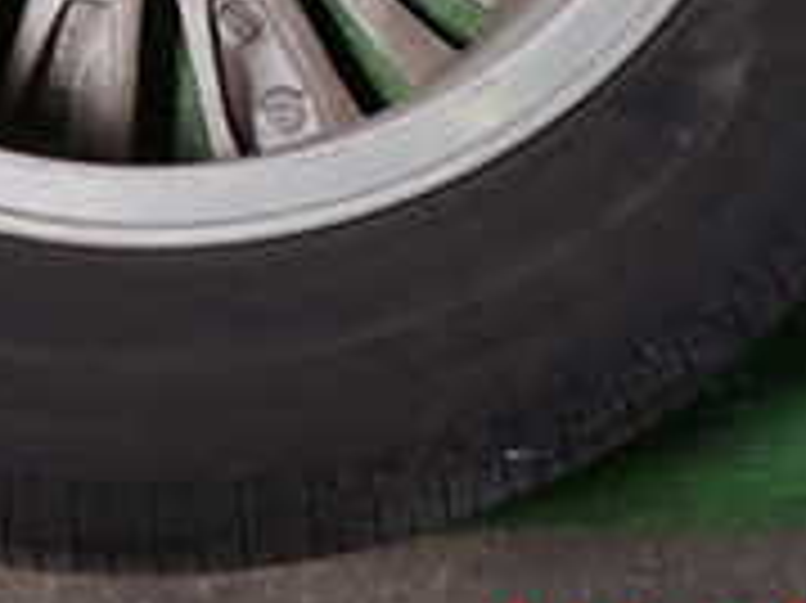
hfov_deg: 23.0
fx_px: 1955
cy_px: -306
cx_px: 176
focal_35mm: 84
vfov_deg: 16.1
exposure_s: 1/60
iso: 100
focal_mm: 4.5
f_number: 2
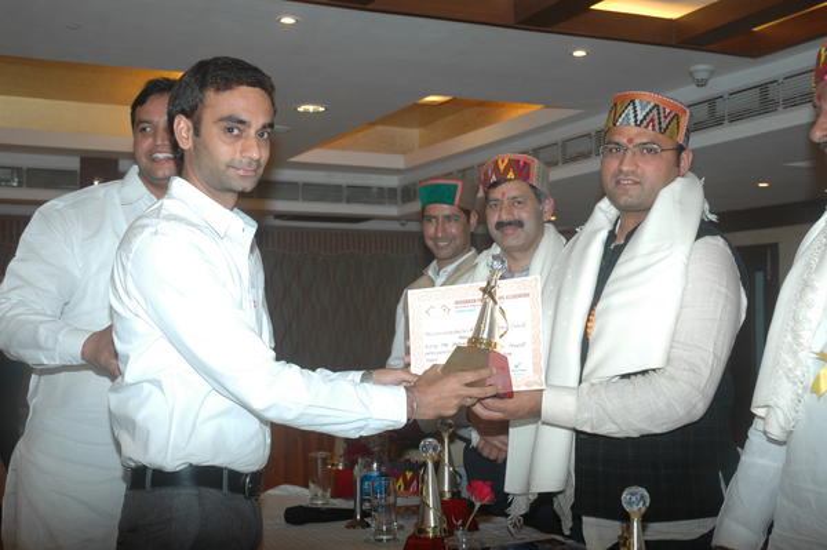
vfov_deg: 28.9
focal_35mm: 46
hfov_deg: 42.4
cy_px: 275
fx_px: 1067
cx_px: 414
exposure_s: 1/60
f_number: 4.5
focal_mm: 31
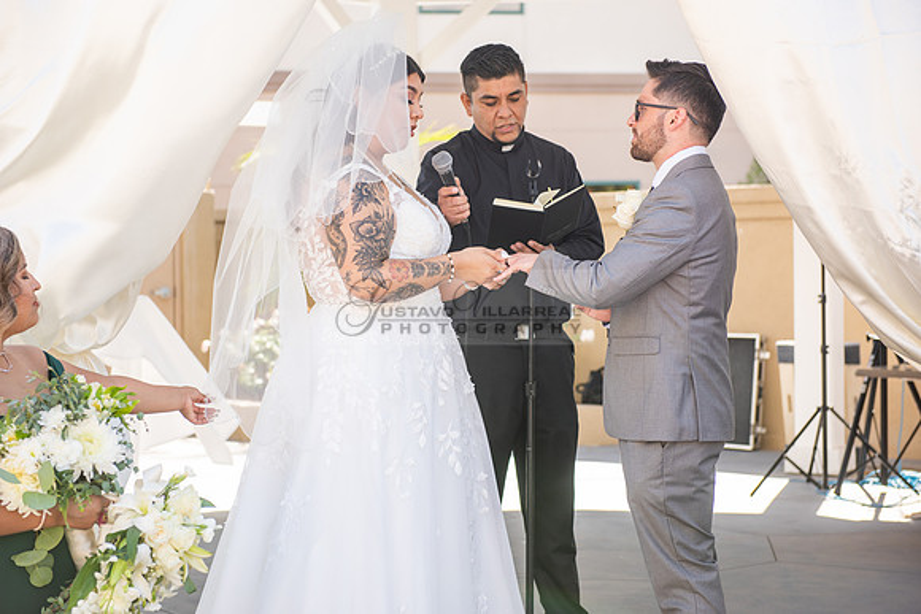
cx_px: 460
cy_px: 307
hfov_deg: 28.8
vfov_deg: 19.5
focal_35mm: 70
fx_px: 1791
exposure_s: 1/200
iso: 100
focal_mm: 70
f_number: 4
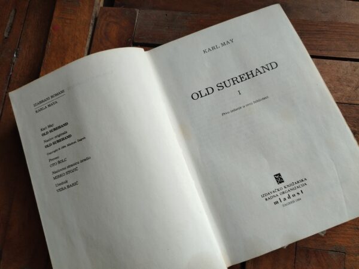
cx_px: 180
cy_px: 134
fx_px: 249
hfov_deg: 71.6
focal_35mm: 24
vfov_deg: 56.8
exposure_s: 1/100
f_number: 1.75
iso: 447
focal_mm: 5.25
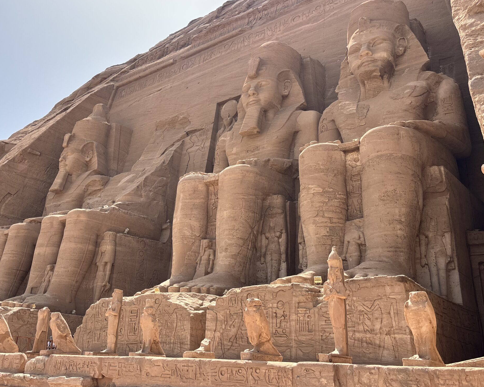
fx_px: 501
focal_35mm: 35
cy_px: 185
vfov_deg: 42.2
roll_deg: -3.8
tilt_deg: +20.3
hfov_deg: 51.0
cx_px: 182
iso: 50
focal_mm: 5.96
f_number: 1.6
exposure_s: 1/3311
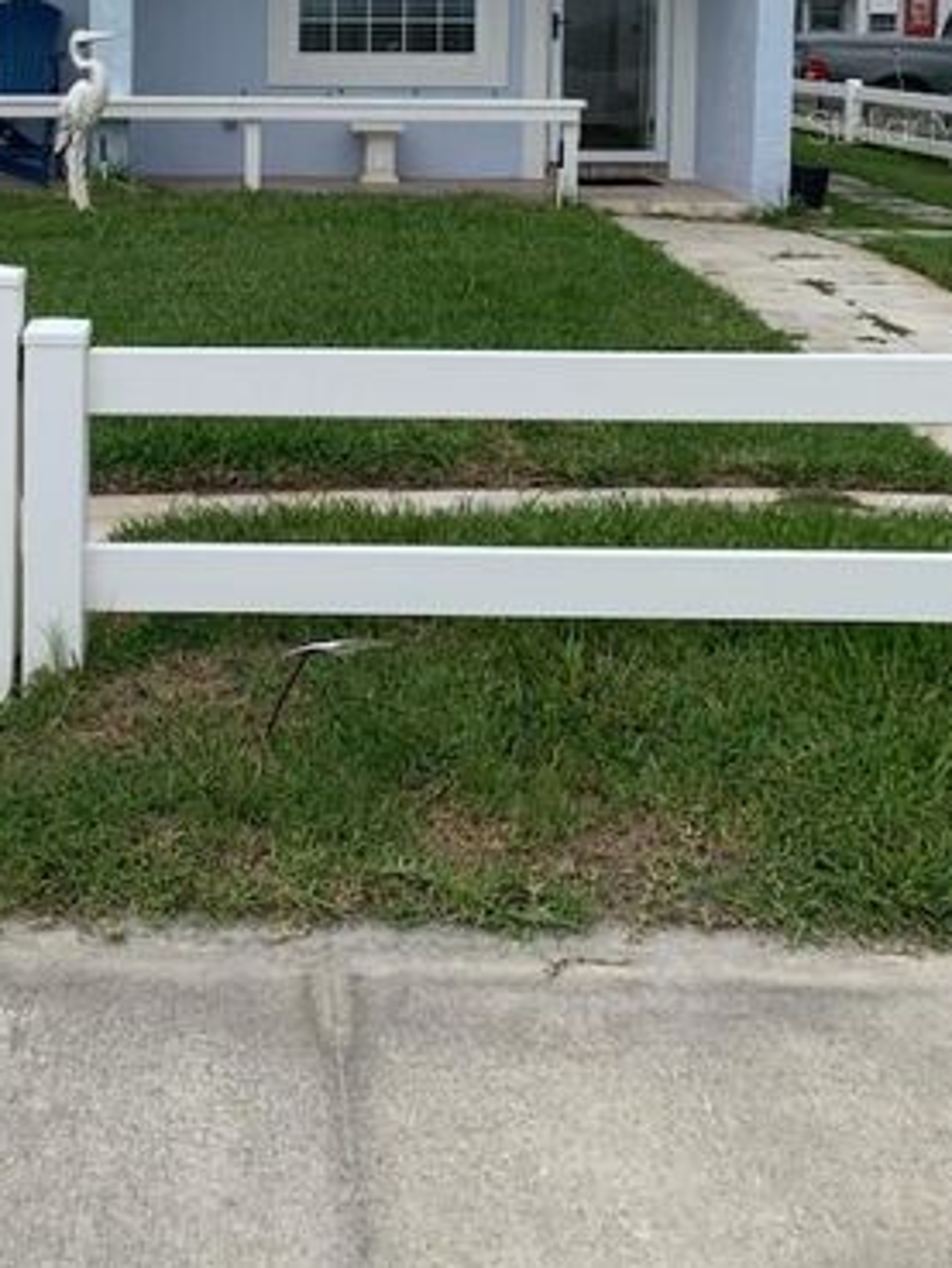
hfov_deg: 30.0
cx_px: 158
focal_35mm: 47
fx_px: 1722
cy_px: 125
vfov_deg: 37.7
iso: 25
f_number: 1.8
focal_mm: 4.25
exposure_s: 1/4098
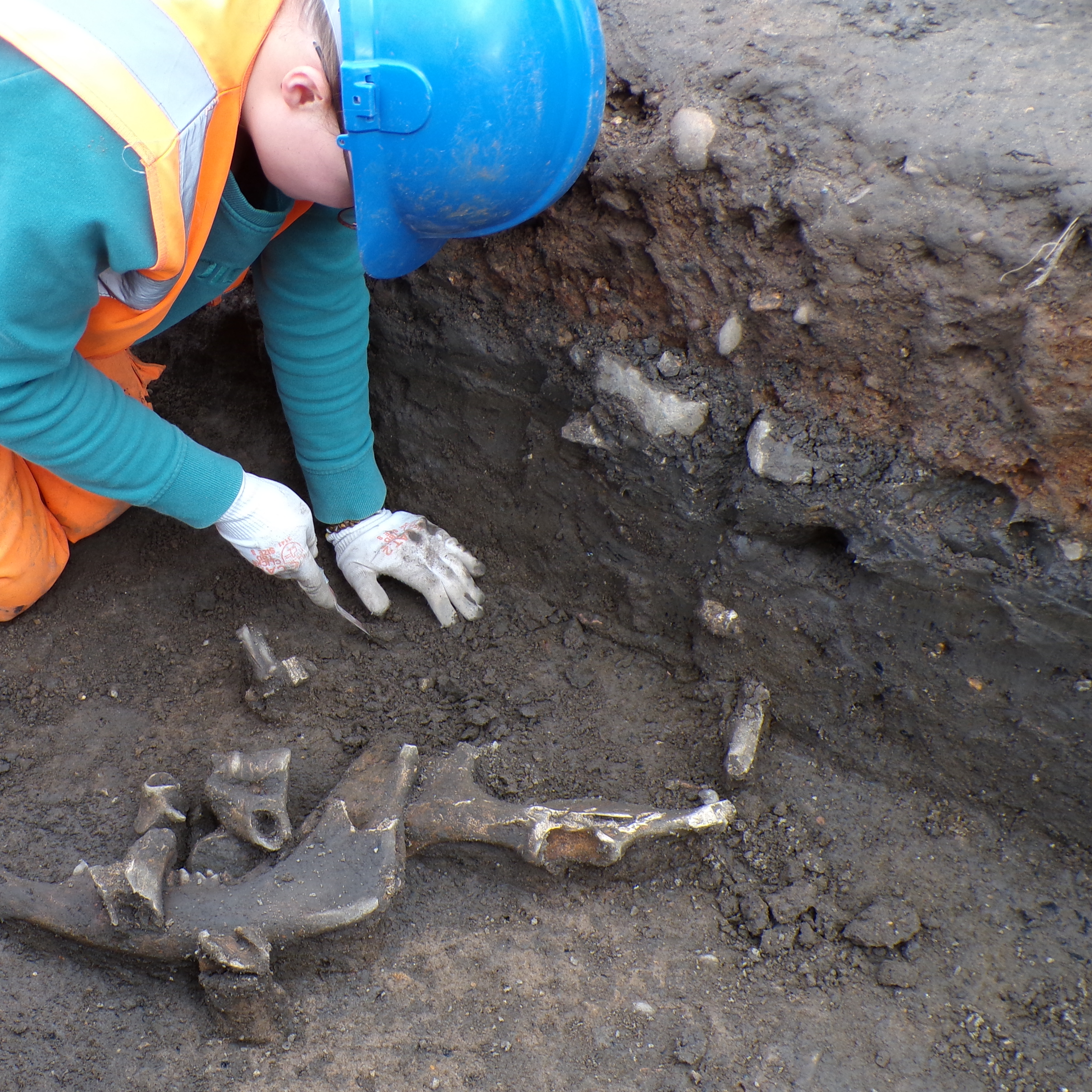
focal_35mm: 45
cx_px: 418
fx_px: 1606
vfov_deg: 37.6
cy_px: 545
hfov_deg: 37.4
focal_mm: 6.6
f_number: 3.3
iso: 100
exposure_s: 1/140
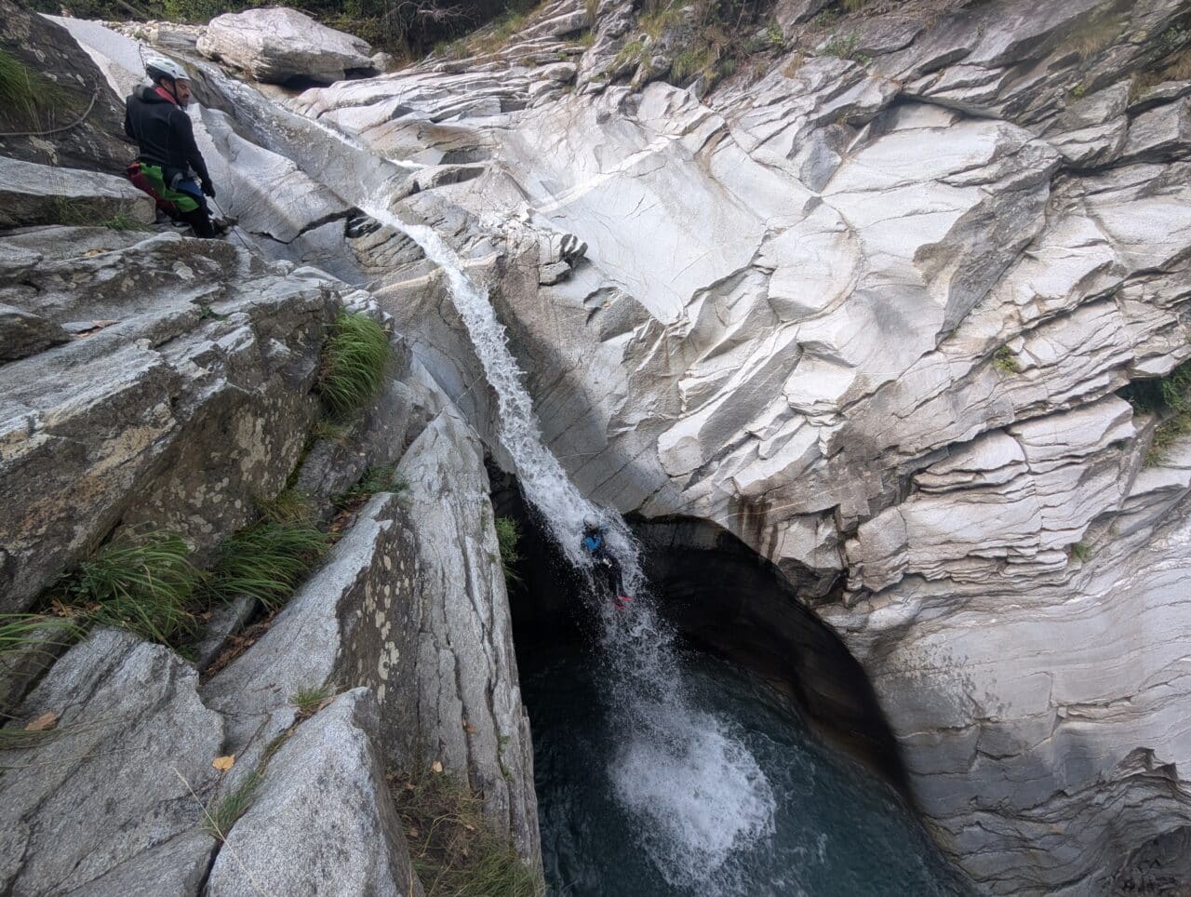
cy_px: 448
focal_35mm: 12
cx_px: 596
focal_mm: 2.02
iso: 52
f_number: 1.7
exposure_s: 1/532
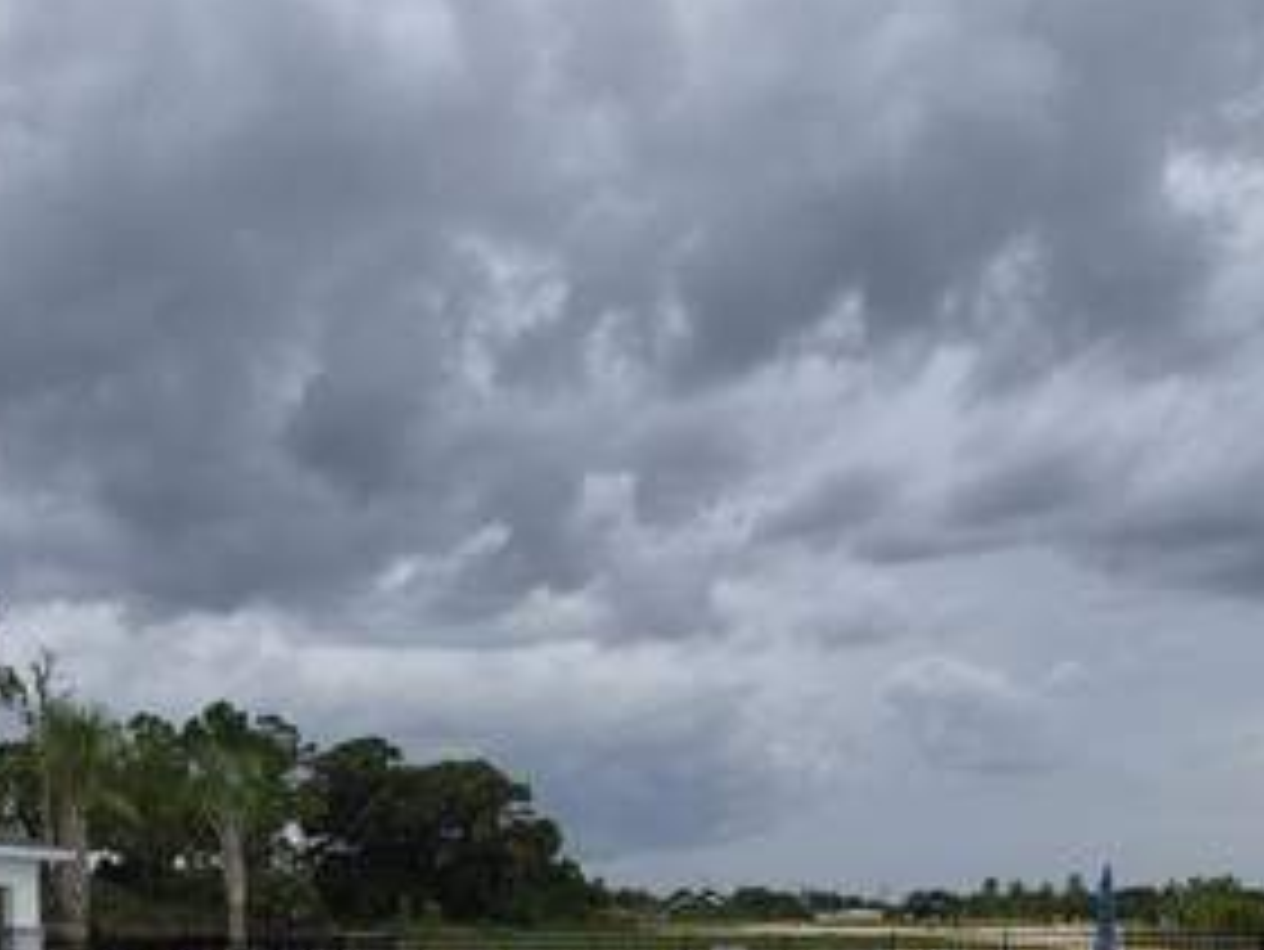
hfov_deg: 48.8
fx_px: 1352
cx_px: 369
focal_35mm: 37
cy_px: 1040
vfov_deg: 33.7
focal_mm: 1.74
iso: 40
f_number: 2.2
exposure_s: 1/1284
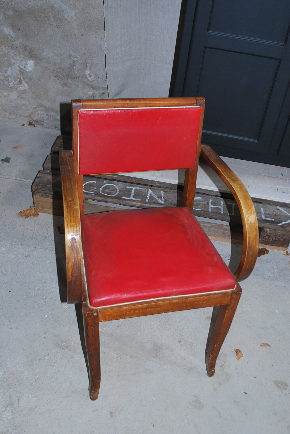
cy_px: 217
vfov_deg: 49.5
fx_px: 470
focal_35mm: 39
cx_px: 145
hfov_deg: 34.3
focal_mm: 26
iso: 200
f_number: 4.2
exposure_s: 1/60
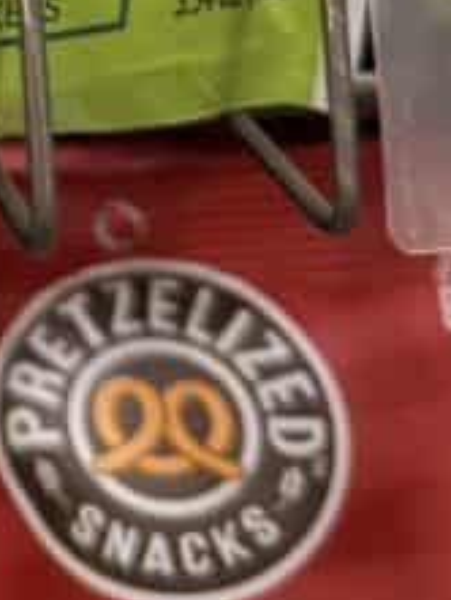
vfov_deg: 15.8
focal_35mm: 111
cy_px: -380
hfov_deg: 12.1
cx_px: -389
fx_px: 1926
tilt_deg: -11.5
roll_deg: +0.0
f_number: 1.78
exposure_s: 1/120
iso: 160
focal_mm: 6.76
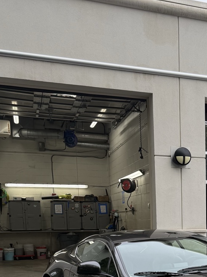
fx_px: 423
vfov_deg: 33.6
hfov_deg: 26.1
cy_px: 266
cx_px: 207
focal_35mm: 53
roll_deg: +1.5
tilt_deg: -5.6
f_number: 1.78
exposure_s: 1/637
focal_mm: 6.76
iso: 100
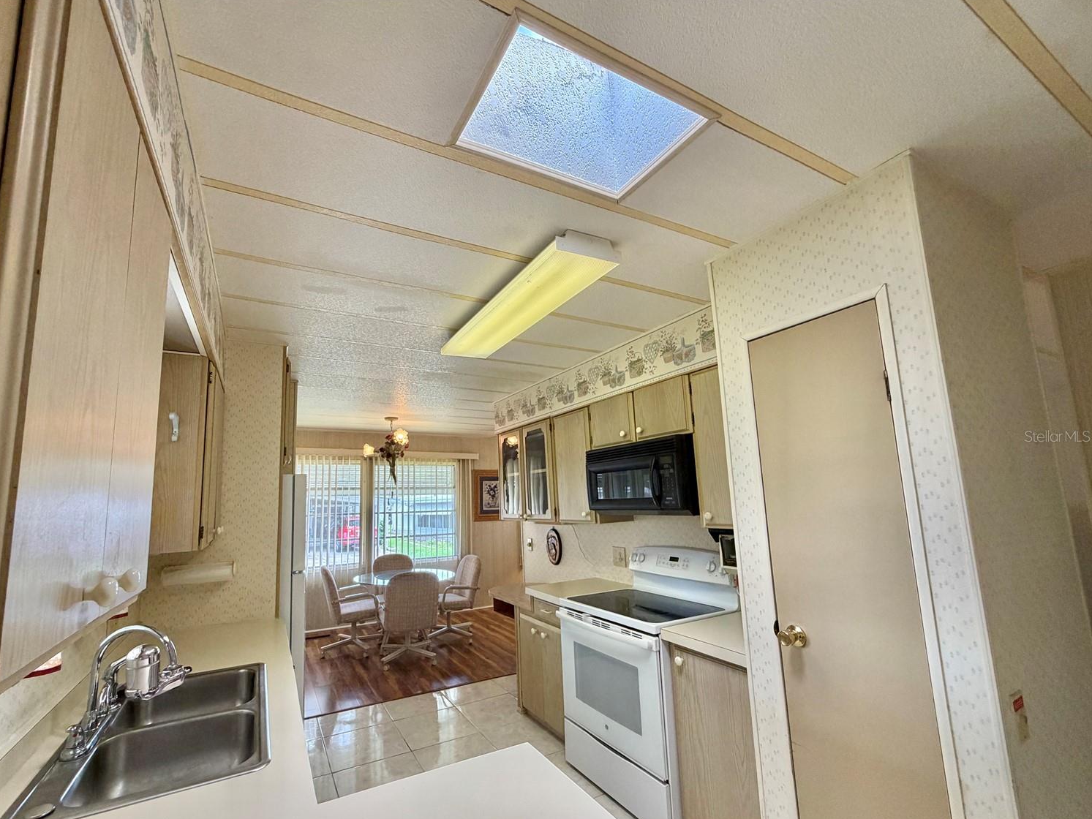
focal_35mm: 15
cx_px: 508
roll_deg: +1.8
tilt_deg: +7.7
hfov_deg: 98.0
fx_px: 473
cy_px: 436
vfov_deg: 81.7
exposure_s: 1/120
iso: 200
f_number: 2.2
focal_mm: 2.22
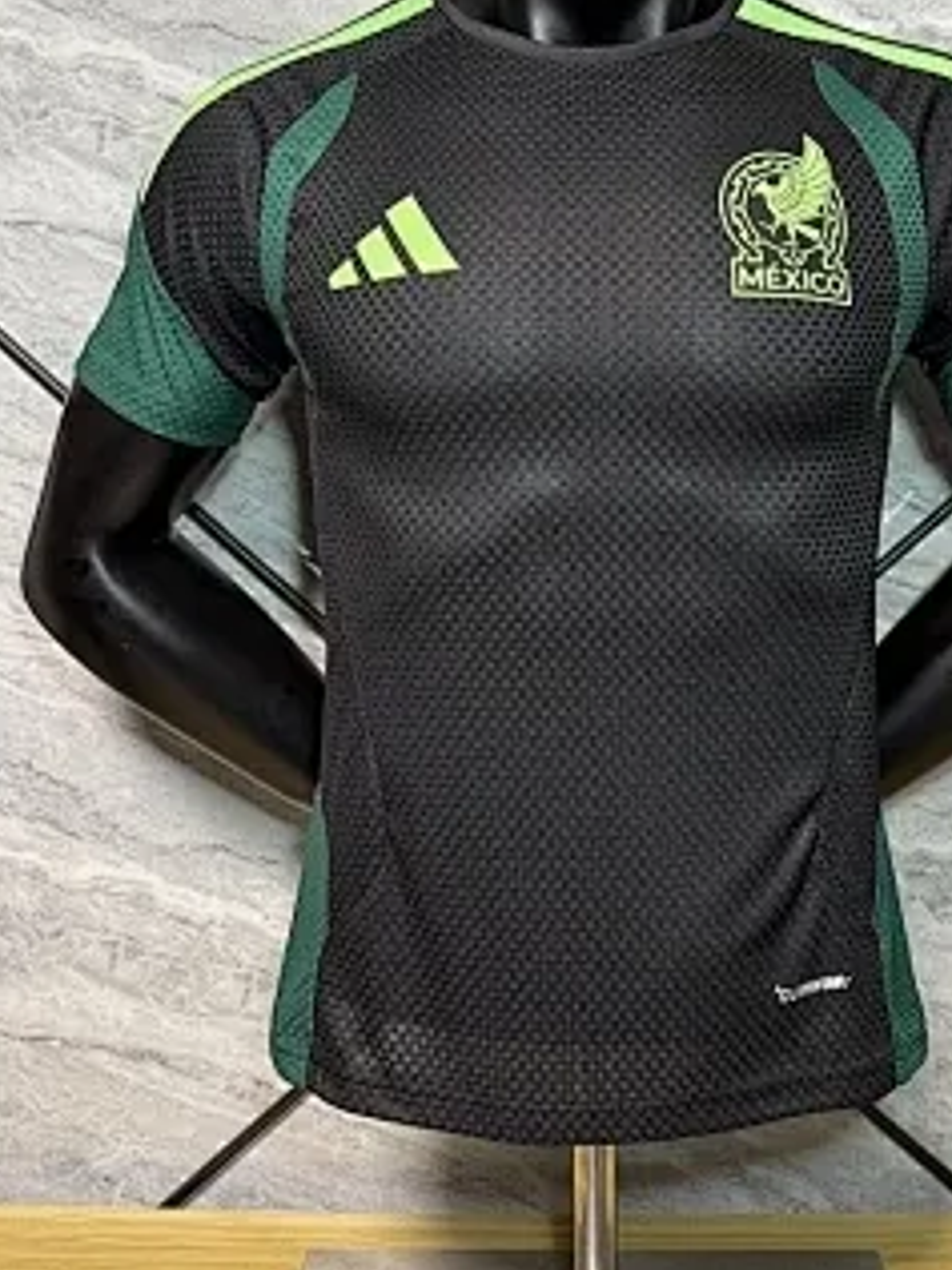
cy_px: 434
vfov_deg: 48.2
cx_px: 568
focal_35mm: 38
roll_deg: -0.2
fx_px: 1393
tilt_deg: -1.8
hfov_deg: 37.6
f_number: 1.78
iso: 250
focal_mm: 6.76
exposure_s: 1/50
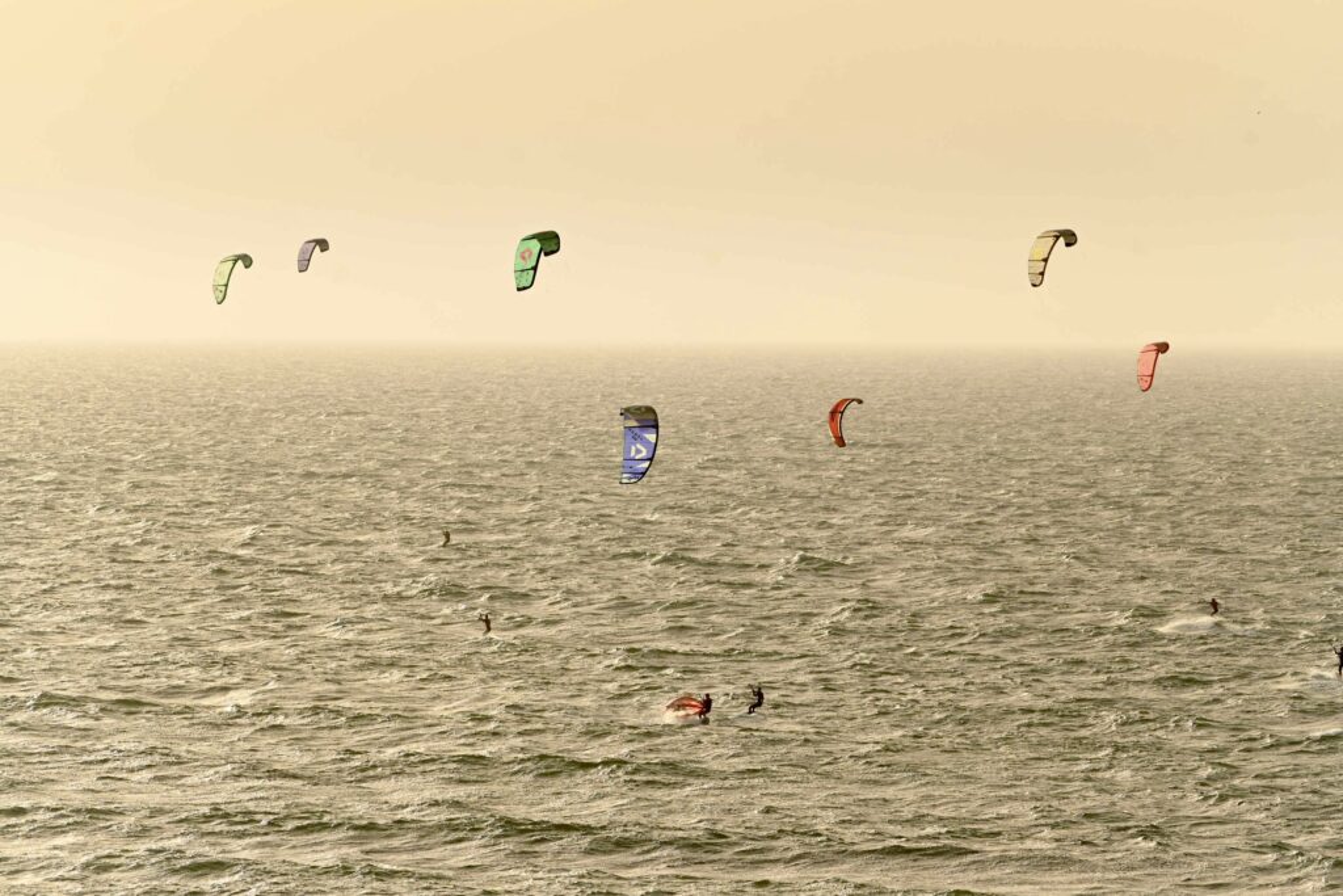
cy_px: 448
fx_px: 7462
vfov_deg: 6.9
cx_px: 672
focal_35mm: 200
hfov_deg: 10.3
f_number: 5.6
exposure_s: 1/2000
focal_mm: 200
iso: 200
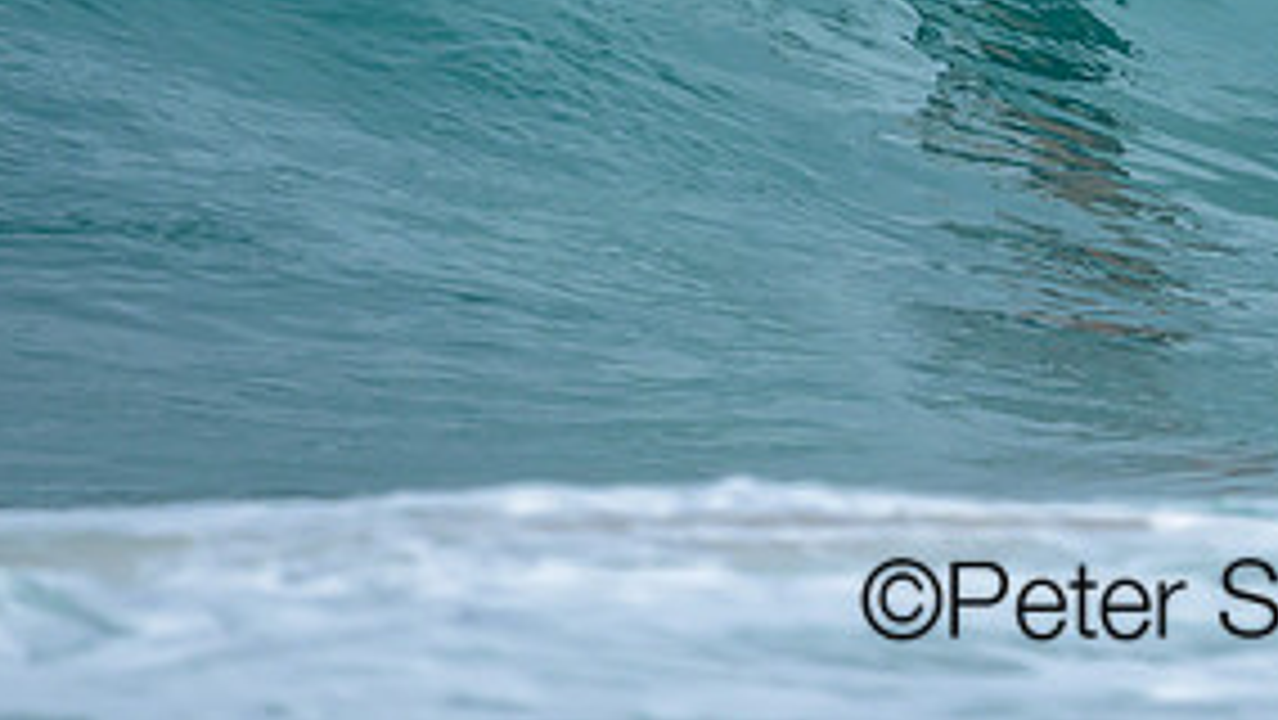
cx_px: 1086
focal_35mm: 2344
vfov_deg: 0.5
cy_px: -278
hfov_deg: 0.9
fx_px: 79462
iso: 320
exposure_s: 1/2000
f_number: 6.3
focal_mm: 800
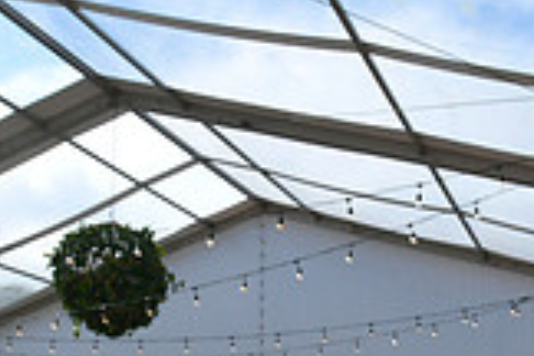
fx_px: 905
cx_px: 366
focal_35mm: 61
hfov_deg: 32.5
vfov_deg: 21.5
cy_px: 354
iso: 400
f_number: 10
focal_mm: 17
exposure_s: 1/500
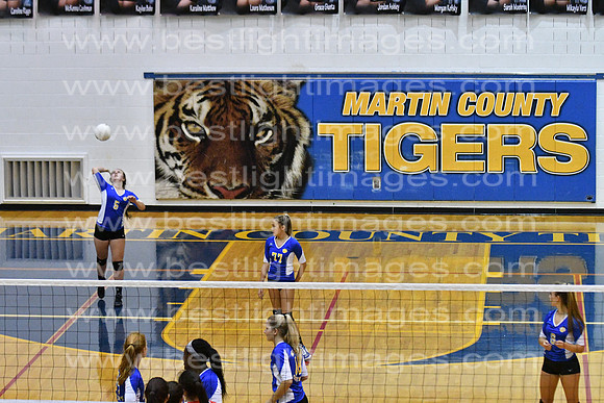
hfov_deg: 9.8
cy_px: 202
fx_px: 3524
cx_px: 302
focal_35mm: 210
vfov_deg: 6.5
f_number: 3.5
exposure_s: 1/640
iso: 8000
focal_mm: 140
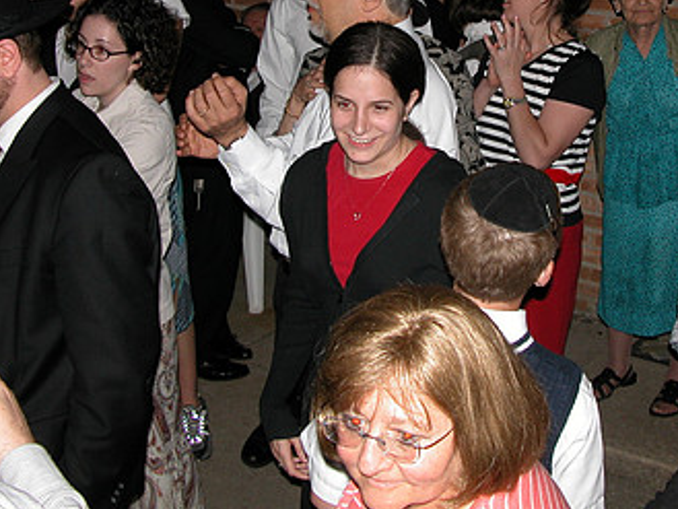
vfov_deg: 24.0
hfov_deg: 32.0
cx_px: 429
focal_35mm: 60
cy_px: 83
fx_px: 1176
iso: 100
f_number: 2.8
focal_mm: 8.9
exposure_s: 1/60
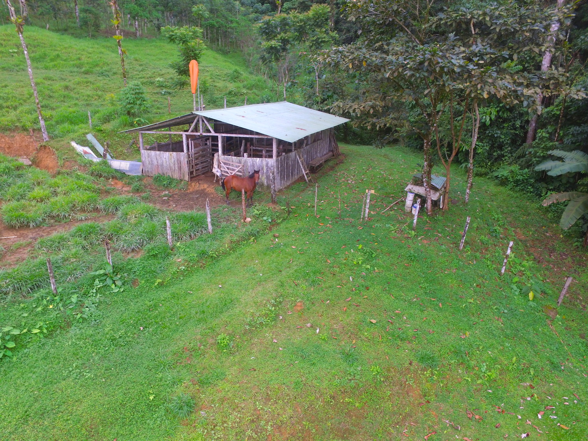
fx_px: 340
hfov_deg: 81.7
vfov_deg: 66.0
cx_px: 294
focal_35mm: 20
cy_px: 220
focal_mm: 3.61
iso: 100
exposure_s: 1/203
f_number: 2.8
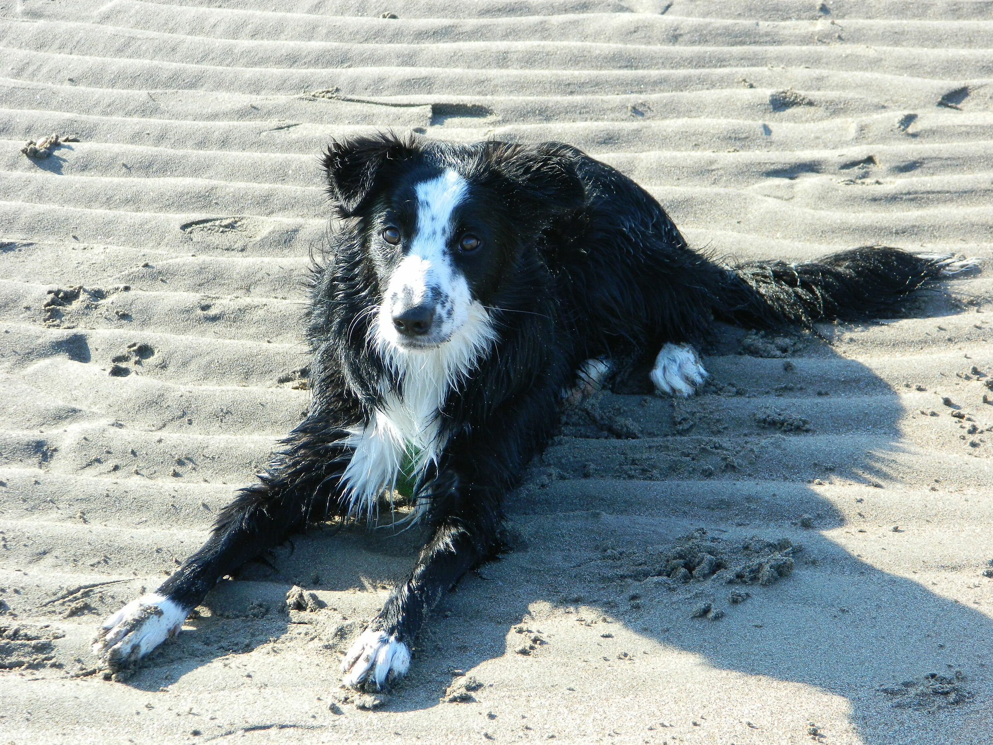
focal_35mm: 129
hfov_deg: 15.3
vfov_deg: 11.5
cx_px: 496
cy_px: 372
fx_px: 3701
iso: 110
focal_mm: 23.2
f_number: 4.7
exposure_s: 1/160
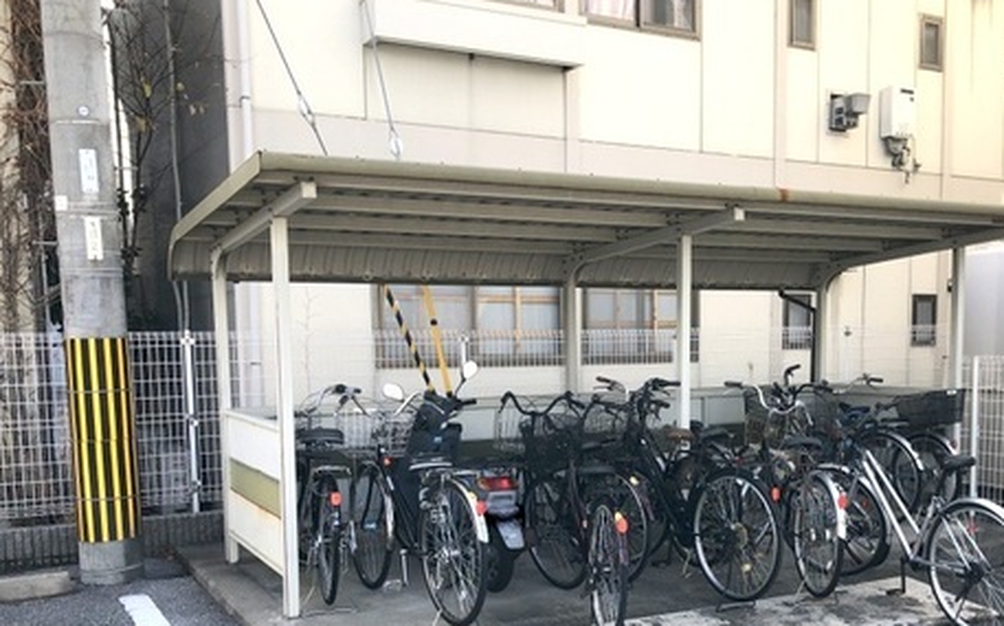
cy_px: 459
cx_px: 622
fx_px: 1066
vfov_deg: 32.2
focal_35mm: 39
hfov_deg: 50.0
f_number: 1.8
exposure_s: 1/390
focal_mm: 3.99
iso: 20
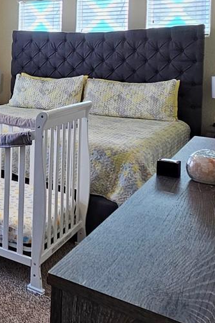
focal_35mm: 43
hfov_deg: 25.1
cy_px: 76
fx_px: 385
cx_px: -92
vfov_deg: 43.8
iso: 125
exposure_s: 1/100
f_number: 2.2
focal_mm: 2.2
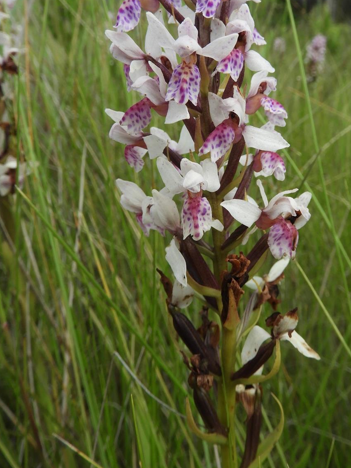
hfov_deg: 40.3
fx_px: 473
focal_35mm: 35
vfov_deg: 52.2
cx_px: 230
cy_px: 184
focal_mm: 4.3
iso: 100
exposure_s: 1/640
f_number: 3.3
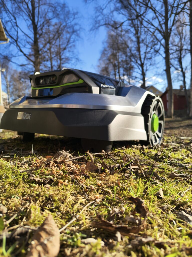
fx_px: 177
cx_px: 96
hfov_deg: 56.8
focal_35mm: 24
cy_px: 128
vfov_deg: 71.6
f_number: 1.8
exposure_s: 1/960
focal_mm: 5.56
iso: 101
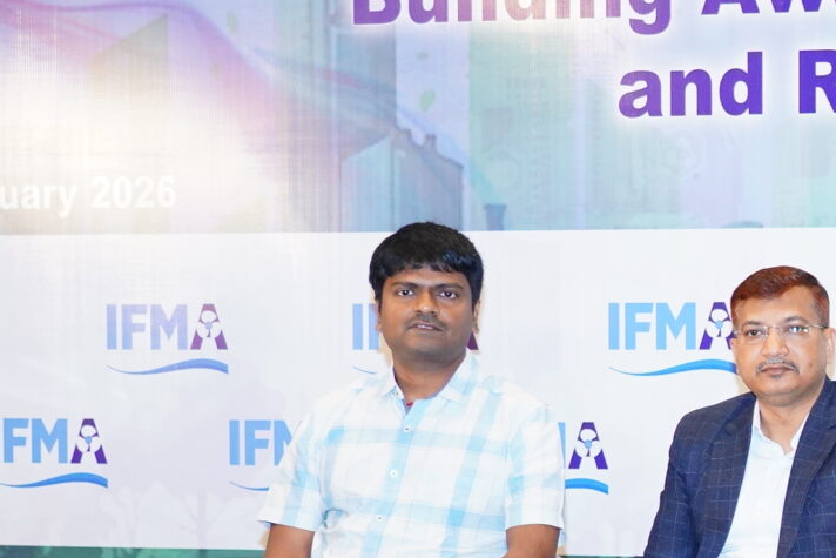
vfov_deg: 10.3
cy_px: 408
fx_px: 3089
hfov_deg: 14.3
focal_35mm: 133
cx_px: 1297
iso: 2500
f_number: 4
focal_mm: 37
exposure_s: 1/160
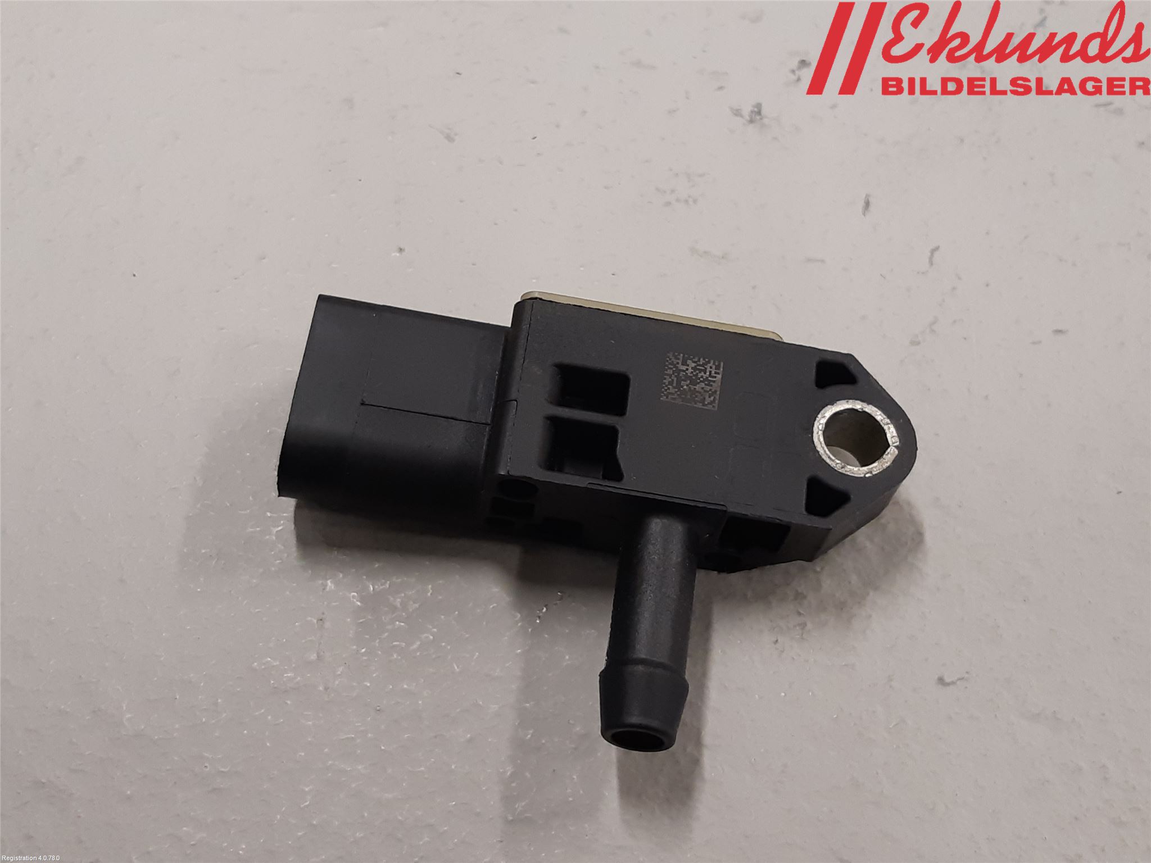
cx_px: 576
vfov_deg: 53.1
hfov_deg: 67.3
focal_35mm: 26
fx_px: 865
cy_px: 432
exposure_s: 1/50
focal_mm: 3.93
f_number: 1.7
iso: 125
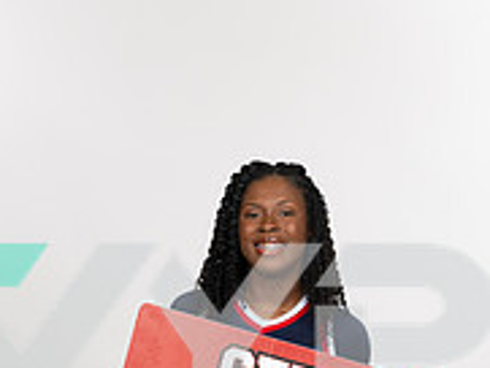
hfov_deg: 11.8
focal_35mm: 167
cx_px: 290
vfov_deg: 8.7
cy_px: 520
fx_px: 2366
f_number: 5.6
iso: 200
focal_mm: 70
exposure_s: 1/250
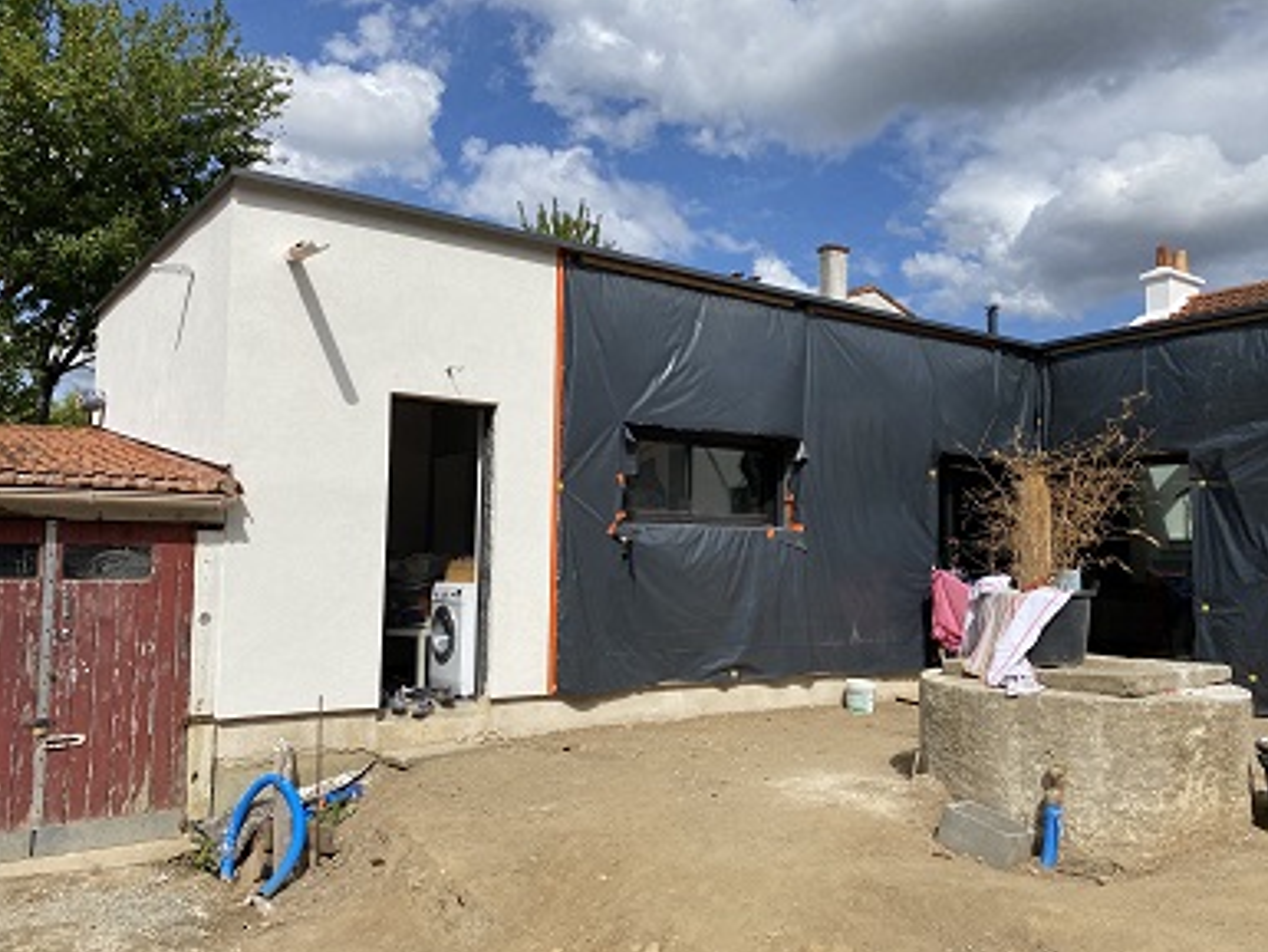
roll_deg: -1.1
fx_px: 989
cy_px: 491
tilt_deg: +4.1
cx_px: 636
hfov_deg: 65.3
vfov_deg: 51.4
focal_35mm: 27
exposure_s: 1/5236
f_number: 1.8
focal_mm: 4.25
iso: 32
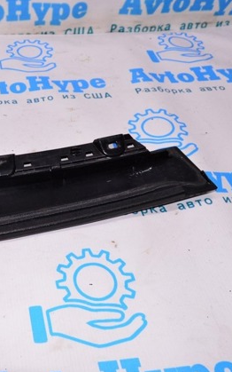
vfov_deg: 47.2
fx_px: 425
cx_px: -1
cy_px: 188
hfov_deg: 28.6
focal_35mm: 42
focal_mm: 18
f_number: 8
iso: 1600
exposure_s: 1/200
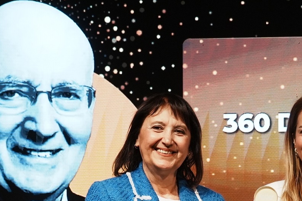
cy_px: 334
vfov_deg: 9.1
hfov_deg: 13.7
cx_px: 340
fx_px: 1225
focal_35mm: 146
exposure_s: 1/200
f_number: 4.5
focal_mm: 36
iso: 2000
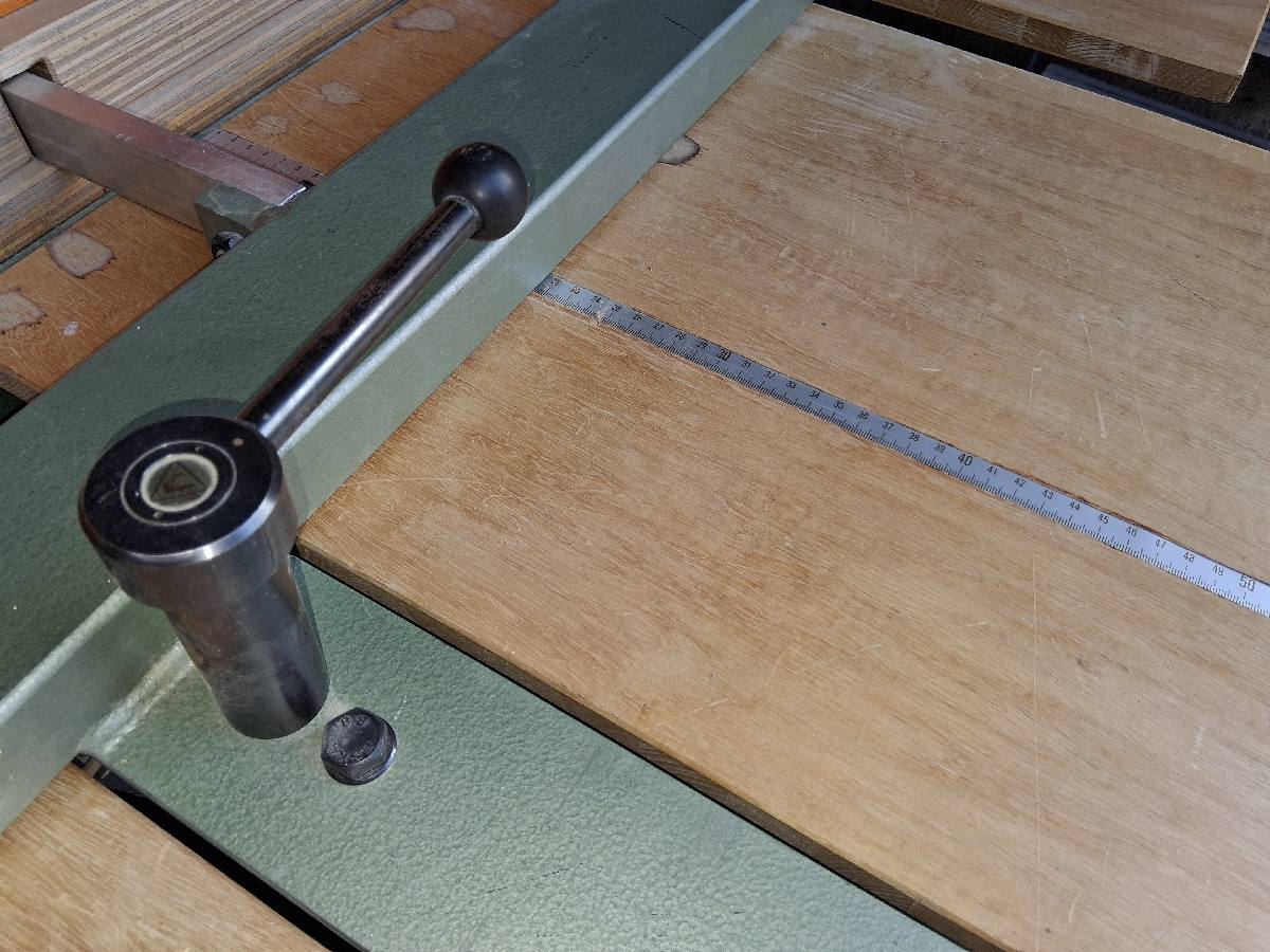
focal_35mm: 26
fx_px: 954
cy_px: 476
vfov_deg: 53.1
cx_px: 635
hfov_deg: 67.3
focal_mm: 3.98
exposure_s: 1/120
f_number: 1.8
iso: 64
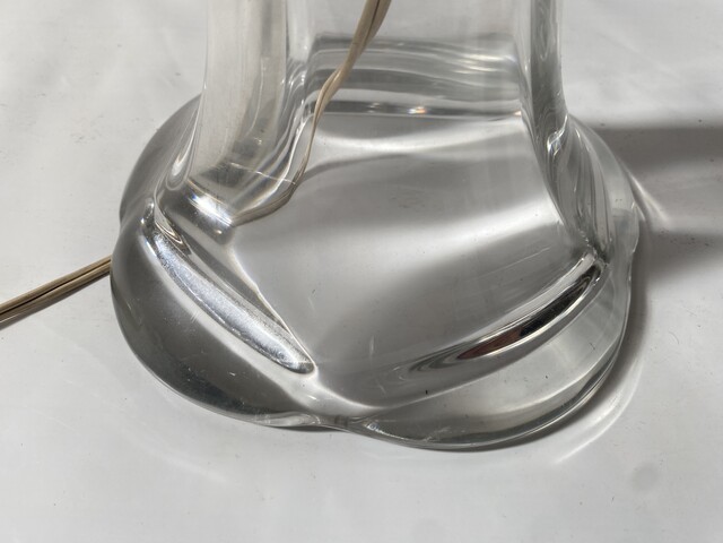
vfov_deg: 53.1
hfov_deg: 67.3
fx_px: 543
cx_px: 362
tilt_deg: -48.7
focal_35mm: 26
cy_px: 272
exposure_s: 1/236
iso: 32
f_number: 1.8
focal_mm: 4.25
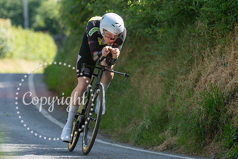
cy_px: 78
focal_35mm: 362
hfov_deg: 5.7
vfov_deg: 3.8
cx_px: 110
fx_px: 2391
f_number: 4
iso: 500
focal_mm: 200
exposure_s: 1/1000
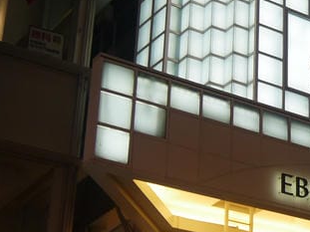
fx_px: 967
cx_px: 499
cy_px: 138
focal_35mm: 108
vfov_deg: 13.7
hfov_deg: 16.2
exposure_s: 1/80
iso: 160
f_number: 3.5
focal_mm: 14
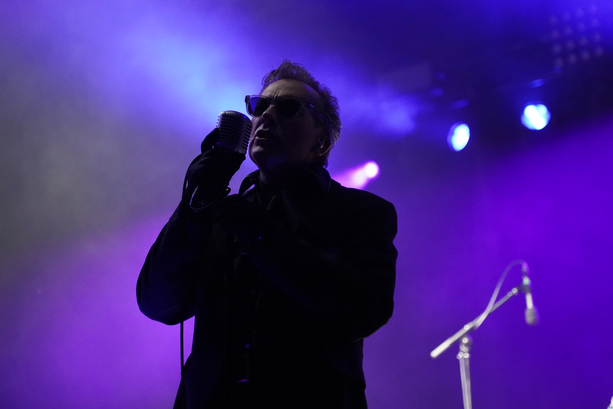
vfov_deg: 13.0
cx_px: 306
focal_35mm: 105
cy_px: 204
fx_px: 1788
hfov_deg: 19.5
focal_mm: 105
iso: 10000
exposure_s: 1/160
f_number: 4
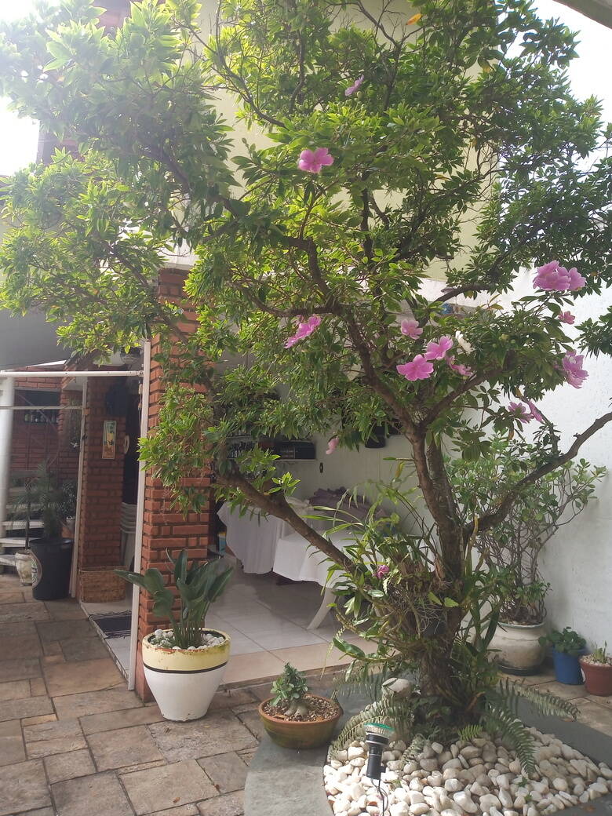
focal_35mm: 20
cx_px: 306
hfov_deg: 66.0
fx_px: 471
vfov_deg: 81.7
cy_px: 408
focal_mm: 3.54
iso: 112
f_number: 2
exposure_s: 1/281
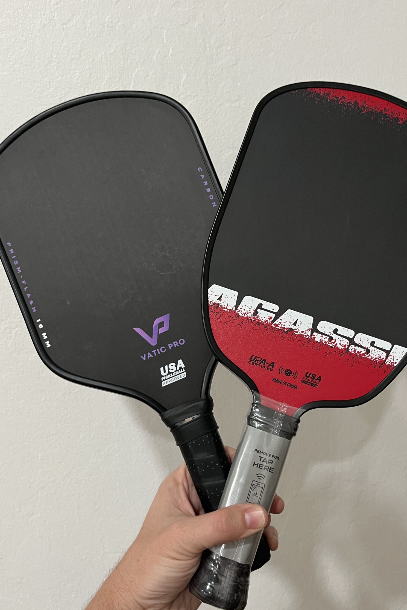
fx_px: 526
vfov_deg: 60.3
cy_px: 306
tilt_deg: -9.6
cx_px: 218
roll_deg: -0.5
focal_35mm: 31
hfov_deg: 42.3
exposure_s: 1/40
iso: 400
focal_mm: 5.1
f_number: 1.6
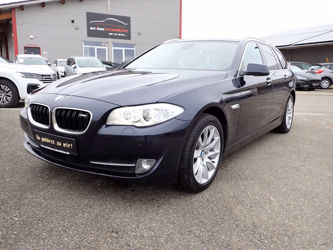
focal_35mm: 30
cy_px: 125
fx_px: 289
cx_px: 166
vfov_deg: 46.8
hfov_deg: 60.0
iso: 100
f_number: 2.3
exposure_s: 1/125
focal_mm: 5.4
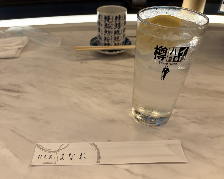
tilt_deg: -37.4
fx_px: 186
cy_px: 88
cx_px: 102
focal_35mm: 28
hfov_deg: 62.1
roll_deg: +0.5
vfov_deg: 51.5
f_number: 1.6
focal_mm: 5.96
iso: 250
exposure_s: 1/50
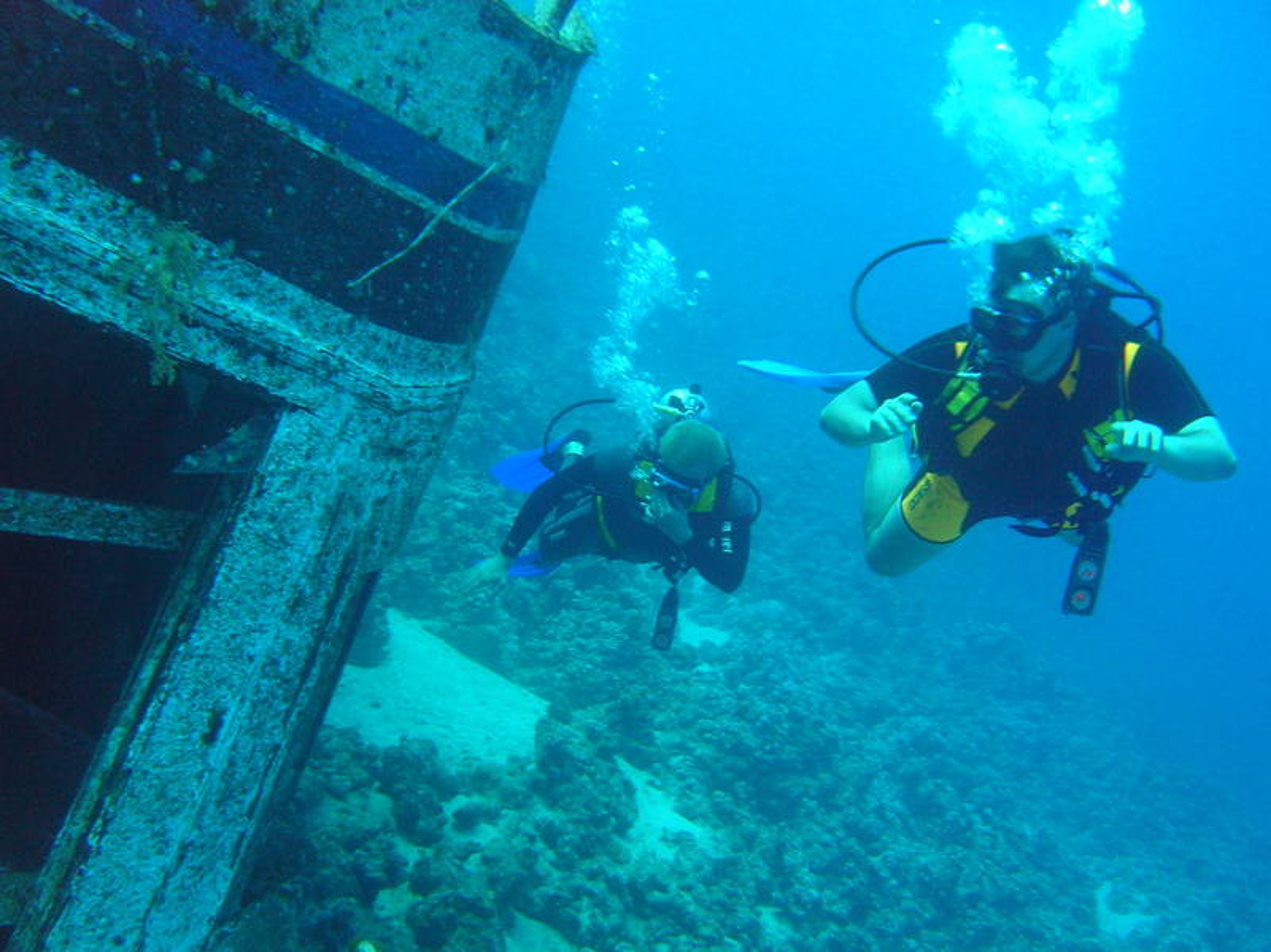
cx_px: 636
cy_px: 476
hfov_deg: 54.0
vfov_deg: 41.8
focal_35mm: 34
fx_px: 1248
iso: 50
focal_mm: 5.7
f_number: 4.9
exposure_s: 1/33.8
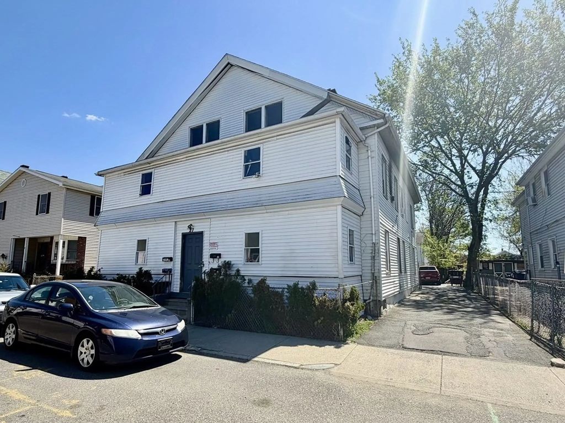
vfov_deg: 85.6
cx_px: 282
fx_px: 228
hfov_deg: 102.1
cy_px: 212
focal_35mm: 14
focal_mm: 2.22
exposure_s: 1/820
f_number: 2.2
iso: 20
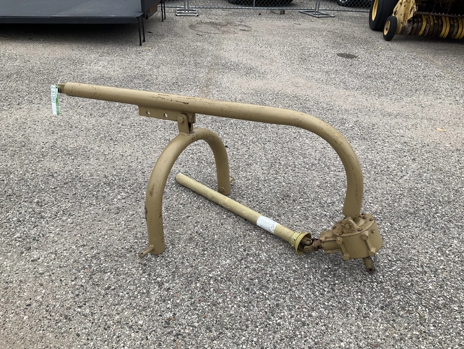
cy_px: 174
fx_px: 389
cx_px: 232
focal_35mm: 29
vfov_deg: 48.3
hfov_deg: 61.6
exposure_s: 1/439
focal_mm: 3
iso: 25
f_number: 1.8
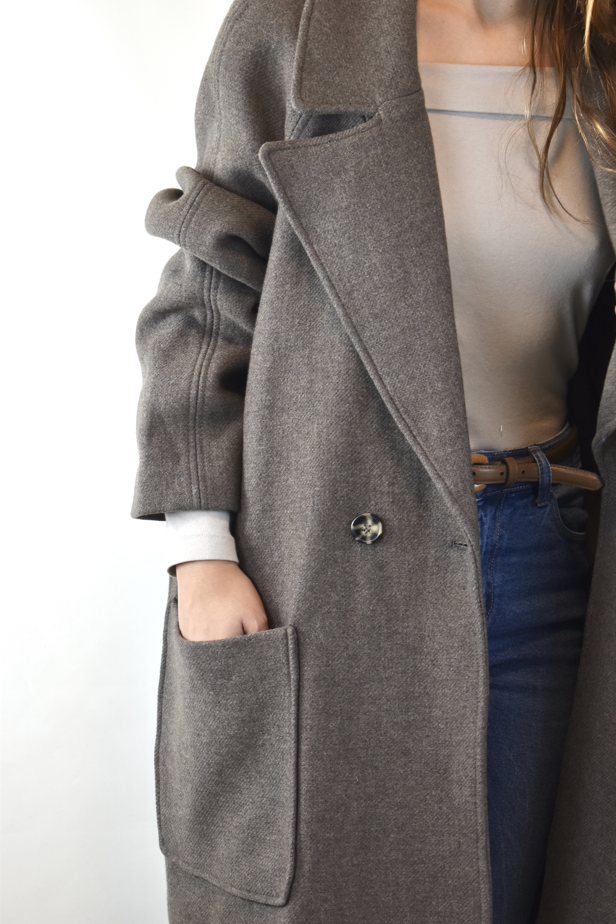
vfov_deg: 26.0
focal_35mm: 78
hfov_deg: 17.5
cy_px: 462
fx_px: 2002
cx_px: 308
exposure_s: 1/125
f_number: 5.6
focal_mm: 52
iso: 400
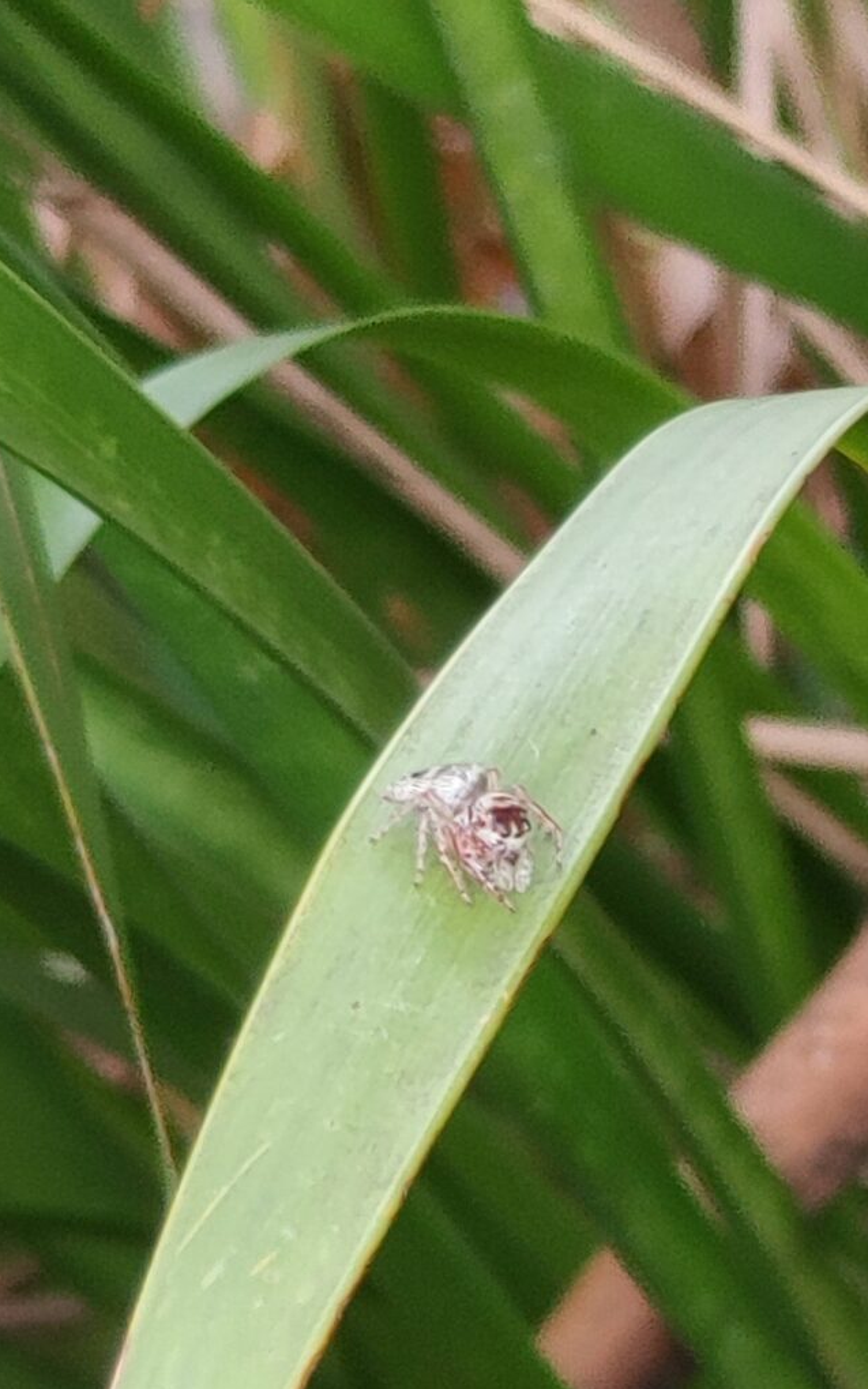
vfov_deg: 7.6
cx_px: 367
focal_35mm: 277
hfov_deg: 4.7
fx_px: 10483
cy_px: 697
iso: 50
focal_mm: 5.58
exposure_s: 1/61
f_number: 1.8
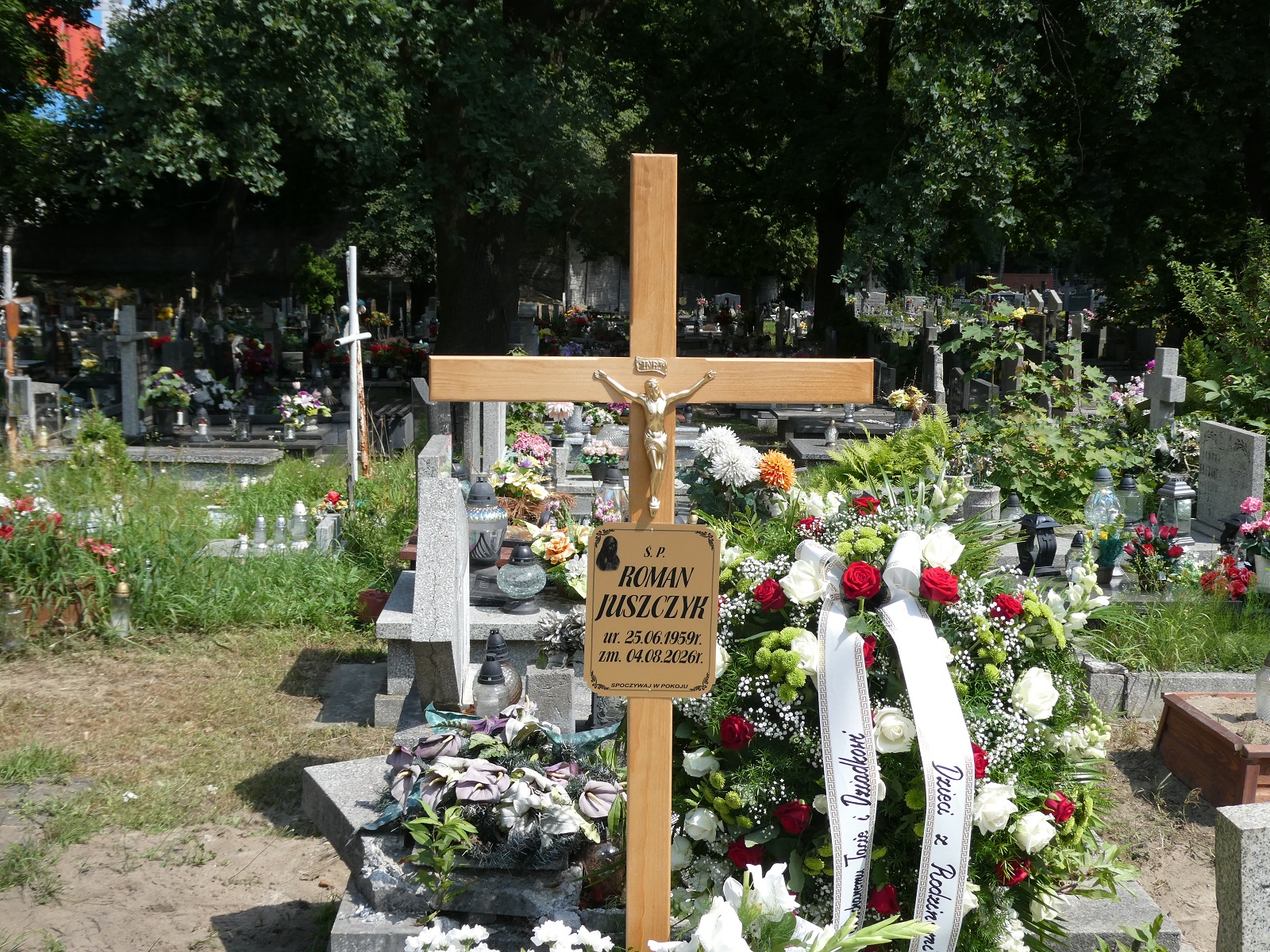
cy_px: 476
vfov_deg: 32.9
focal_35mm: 44
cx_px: 635
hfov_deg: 42.9
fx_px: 1614
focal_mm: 7.8
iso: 80
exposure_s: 1/500
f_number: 3.9
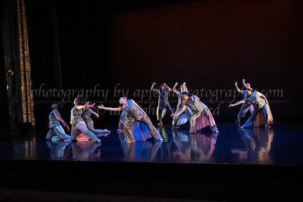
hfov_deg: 43.8
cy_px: 110
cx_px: 161
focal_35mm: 45
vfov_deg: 30.0
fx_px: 376
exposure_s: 1/400
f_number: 4
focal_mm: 38
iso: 6400
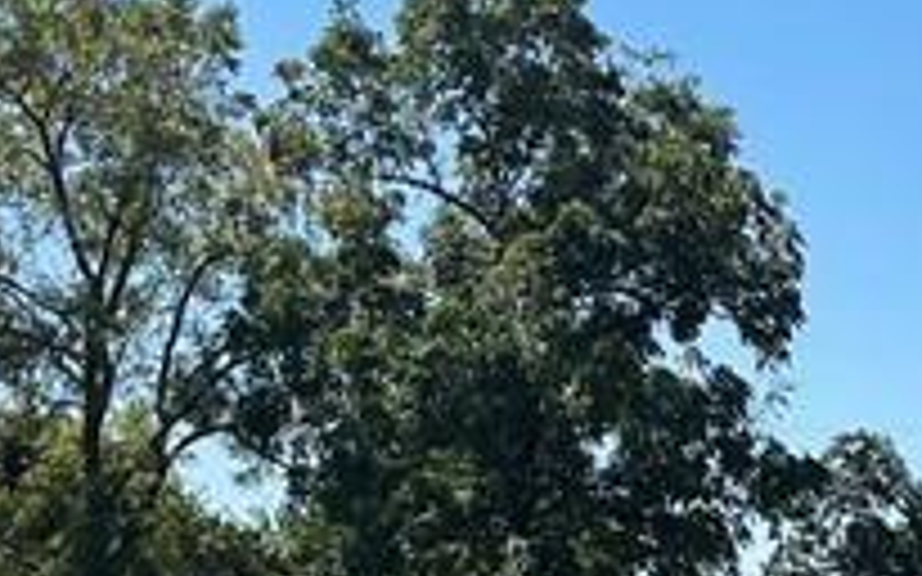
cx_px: 1241
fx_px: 3467
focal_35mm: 138
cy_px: 814
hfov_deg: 14.4
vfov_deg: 9.3
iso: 32
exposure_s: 1/4525
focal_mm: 5.1
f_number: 1.6
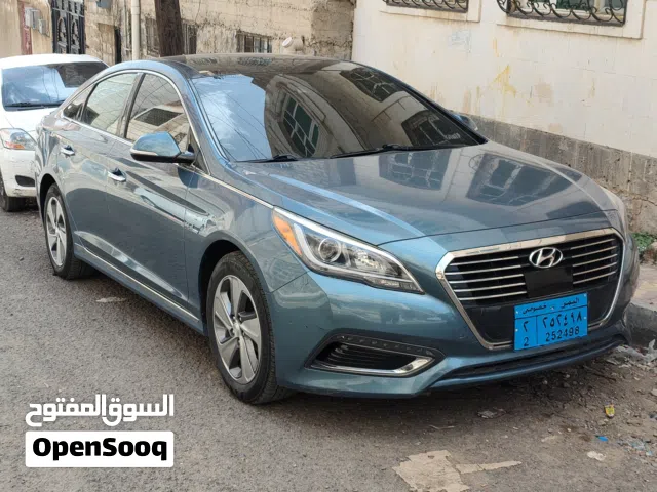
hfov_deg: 52.6
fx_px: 664
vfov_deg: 40.7
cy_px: 246
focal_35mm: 35
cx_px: 328
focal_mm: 5.84
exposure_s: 1/476
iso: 50
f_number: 1.6
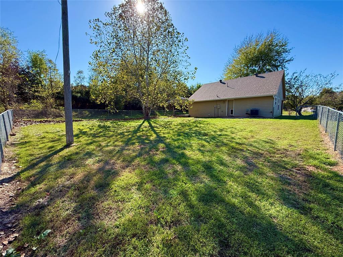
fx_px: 139
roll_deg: +0.7
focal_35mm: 14
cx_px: 172
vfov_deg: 85.7
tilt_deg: -7.5
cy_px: 128
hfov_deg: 102.1
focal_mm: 2.22
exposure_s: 1/751
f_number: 2.2
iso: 64
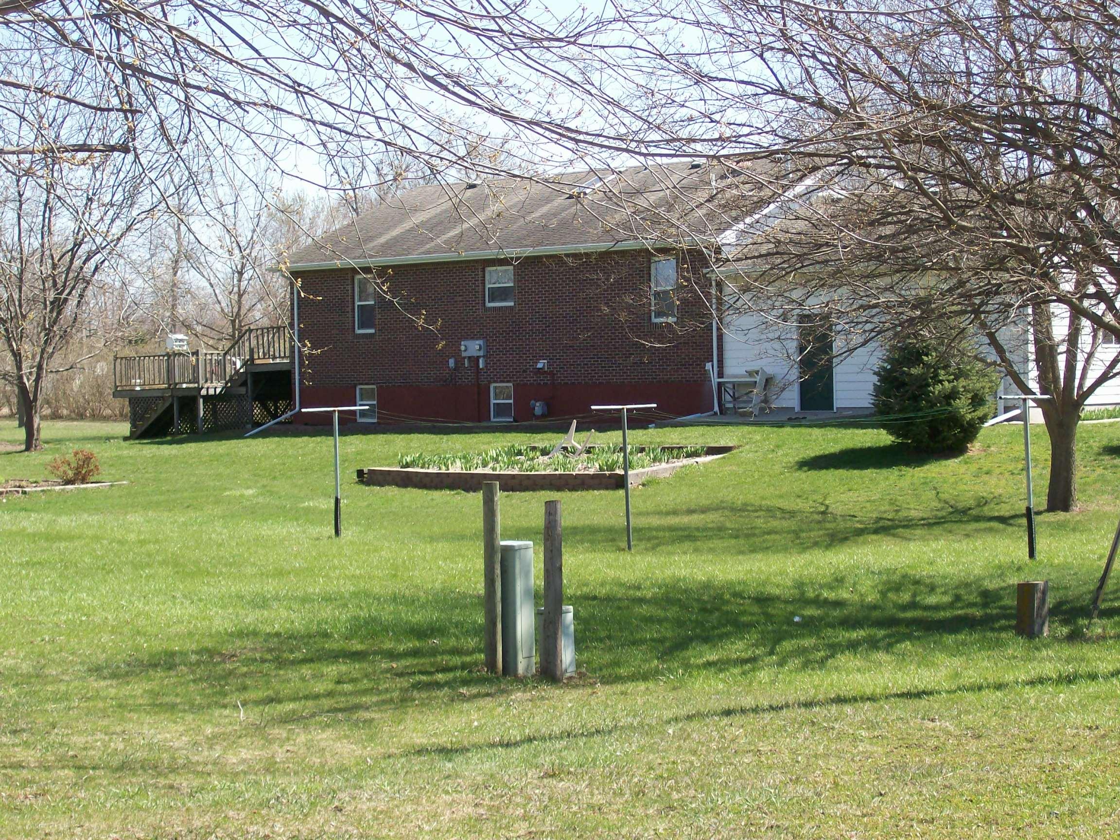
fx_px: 2815
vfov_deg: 17.0
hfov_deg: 22.5
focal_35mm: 87
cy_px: 420
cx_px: 560
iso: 80
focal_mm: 14.3
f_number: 4.3
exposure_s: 1/383
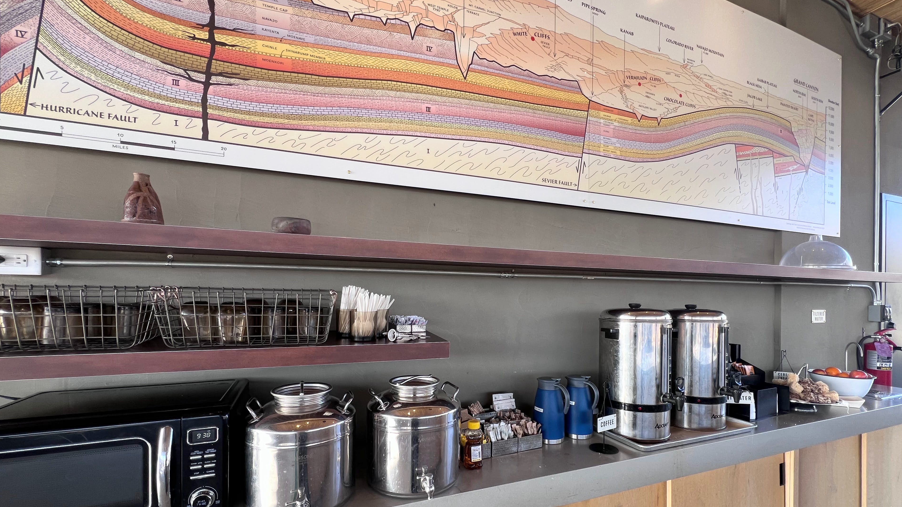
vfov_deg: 69.8
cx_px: 465
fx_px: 359
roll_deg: -0.4
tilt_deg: +0.2
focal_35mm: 15
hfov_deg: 103.0
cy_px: 305
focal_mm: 1.57
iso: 50
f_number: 1.8
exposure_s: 1/99
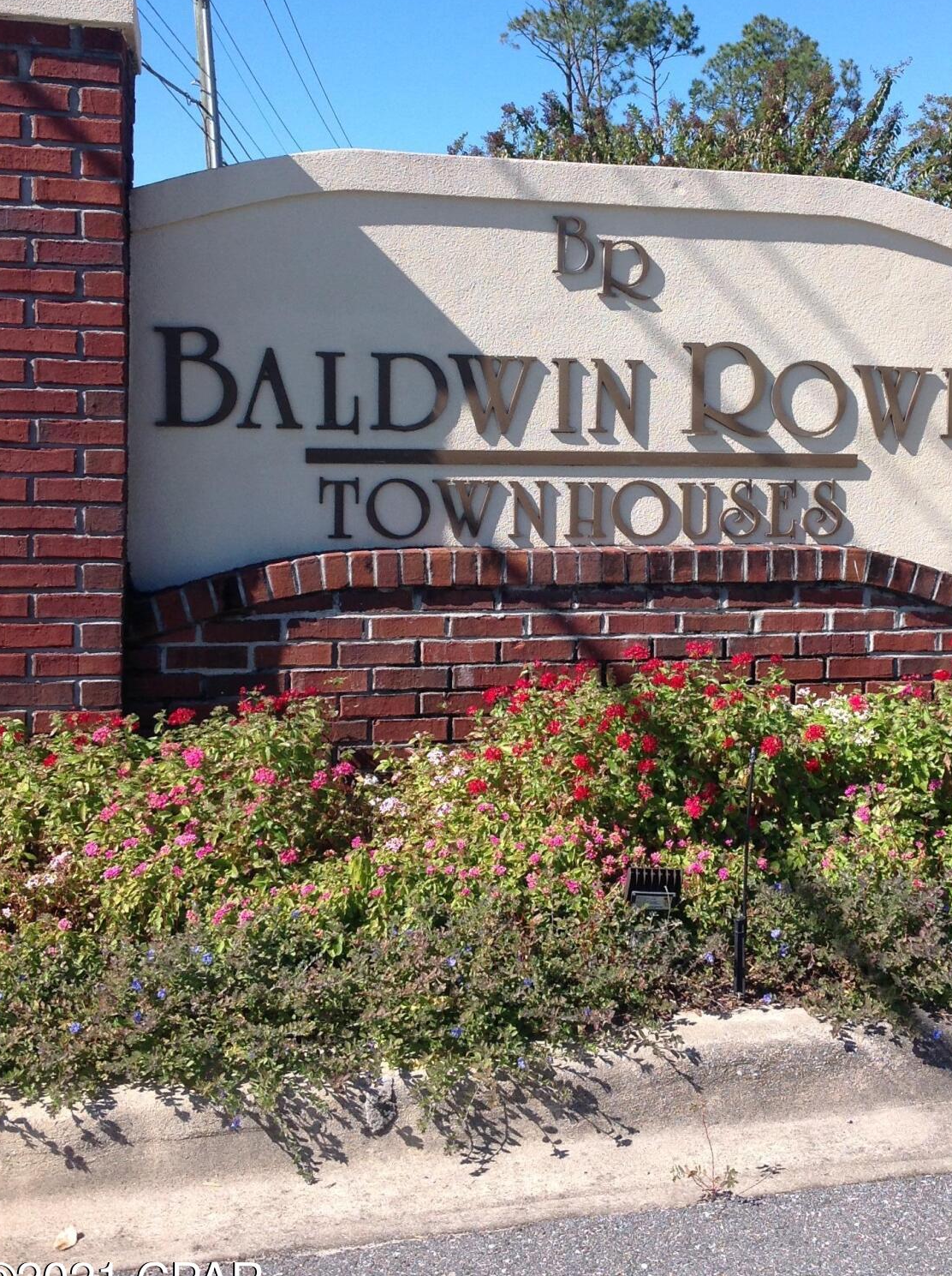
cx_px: 615
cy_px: 502
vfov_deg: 40.3
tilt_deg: +1.3
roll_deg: -0.6
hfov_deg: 30.6
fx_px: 1728
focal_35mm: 47
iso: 50
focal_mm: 4.28
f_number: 2.4
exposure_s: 1/1120
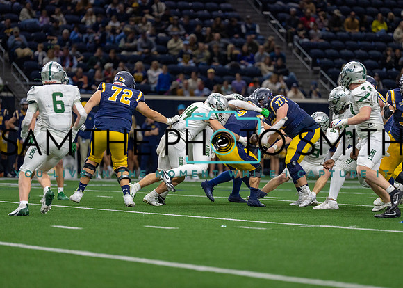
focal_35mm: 210
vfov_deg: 6.9
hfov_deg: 9.6
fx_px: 2398
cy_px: 144
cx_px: 202
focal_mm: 200
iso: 2000
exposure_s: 1/1000
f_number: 2.8
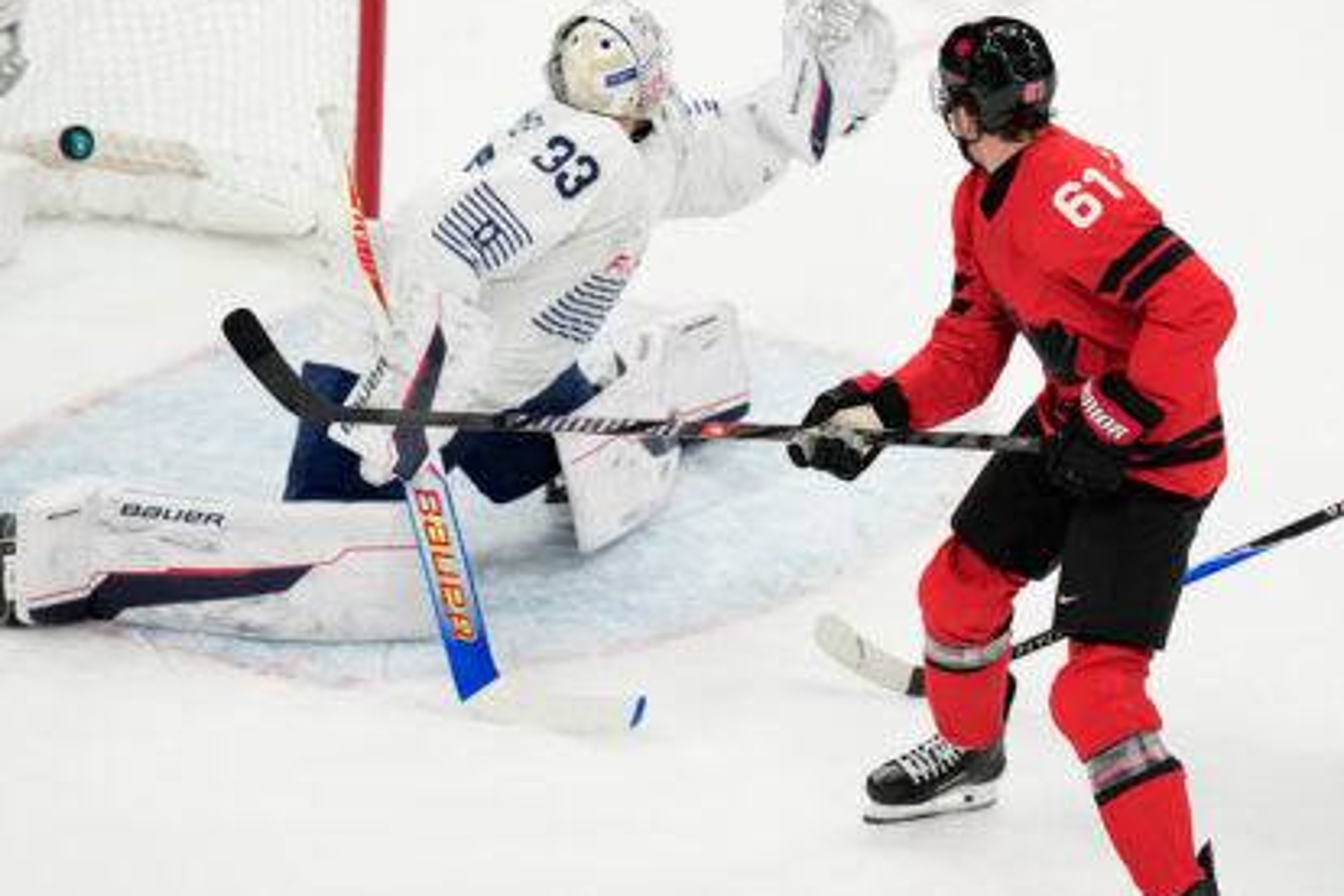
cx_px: 857
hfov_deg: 3.2
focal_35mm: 649
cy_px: 289
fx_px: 24227
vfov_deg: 2.1
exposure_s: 1/2000
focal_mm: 400
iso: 2000
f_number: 3.2
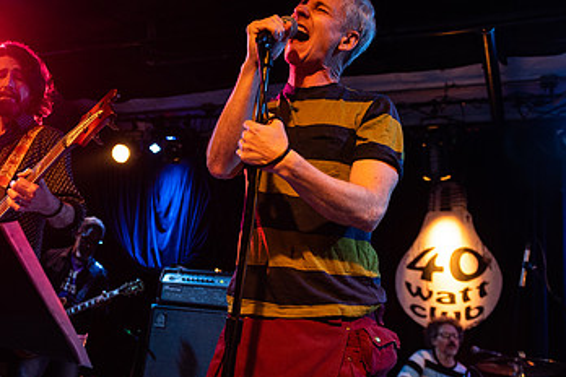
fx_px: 629
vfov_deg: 33.4
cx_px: 172
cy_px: 196
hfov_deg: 47.4
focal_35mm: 40
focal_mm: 24
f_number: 3.2
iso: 2000
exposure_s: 1/160
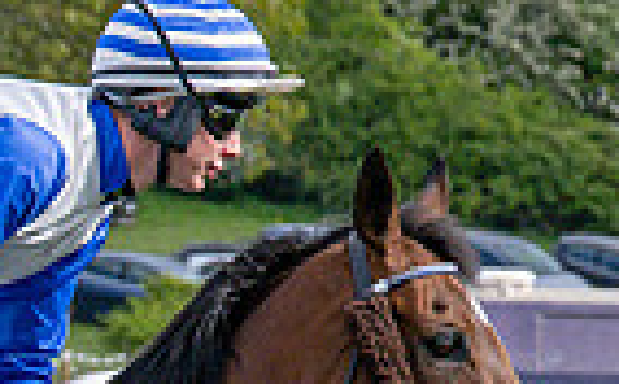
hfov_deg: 3.6
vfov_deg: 2.3
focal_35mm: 574
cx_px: -426
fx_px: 9660
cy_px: 847
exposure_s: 1/2500
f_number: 4.5
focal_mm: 70
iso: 400
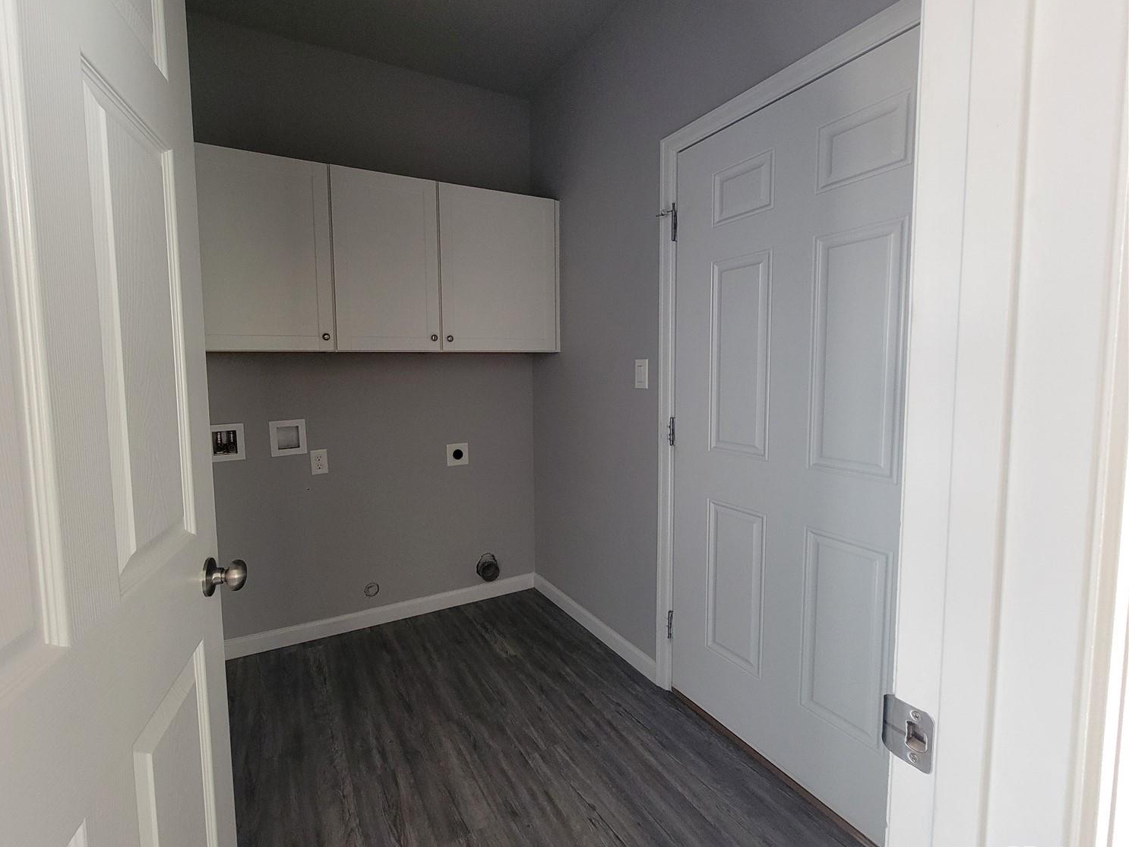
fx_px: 457
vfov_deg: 85.6
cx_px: 522
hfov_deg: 101.9
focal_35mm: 14
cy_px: 414
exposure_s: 1/30
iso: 500
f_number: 2.2
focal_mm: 2.2
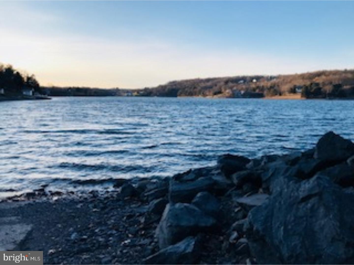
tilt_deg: -5.7
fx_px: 286
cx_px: 177
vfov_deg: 49.7
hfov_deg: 63.4
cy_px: 132
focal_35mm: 28
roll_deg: -0.5
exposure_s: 1/1182
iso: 20
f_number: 1.8
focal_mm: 3.99
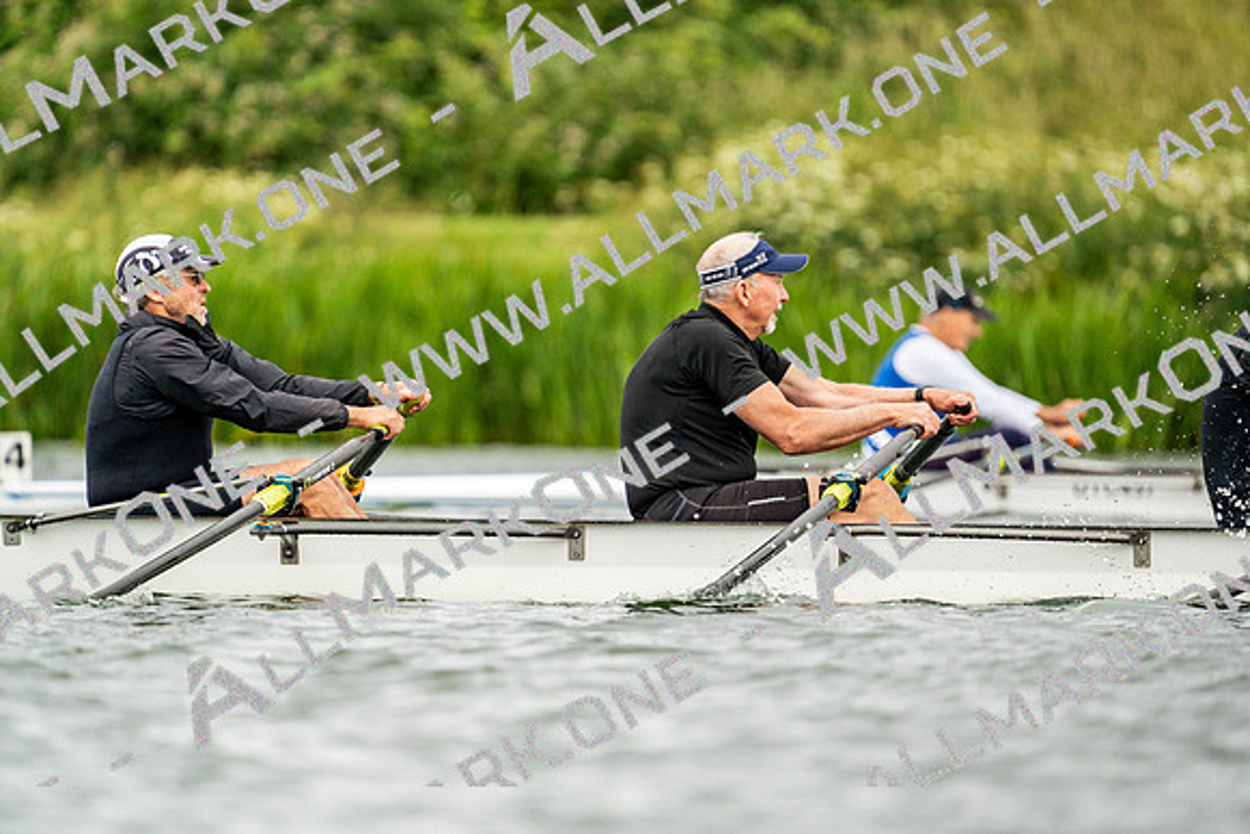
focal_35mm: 600
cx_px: 625
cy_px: 417
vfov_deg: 2.3
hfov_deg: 3.4
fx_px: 20837
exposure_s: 1/2000
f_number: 6.3
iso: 1600
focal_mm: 600
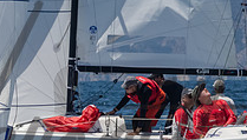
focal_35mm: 1003
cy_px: 186
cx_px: 23
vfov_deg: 1.2
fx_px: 6588
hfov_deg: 2.1
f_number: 14
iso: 640
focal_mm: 210
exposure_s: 1/1250
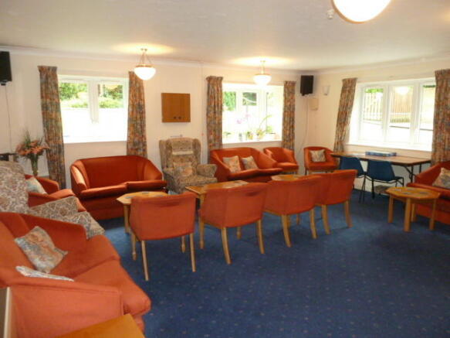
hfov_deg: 69.4
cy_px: 169
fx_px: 325
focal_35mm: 25
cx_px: 225
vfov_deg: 54.9
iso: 400
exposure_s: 1/30
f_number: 3.3
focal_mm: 4.1
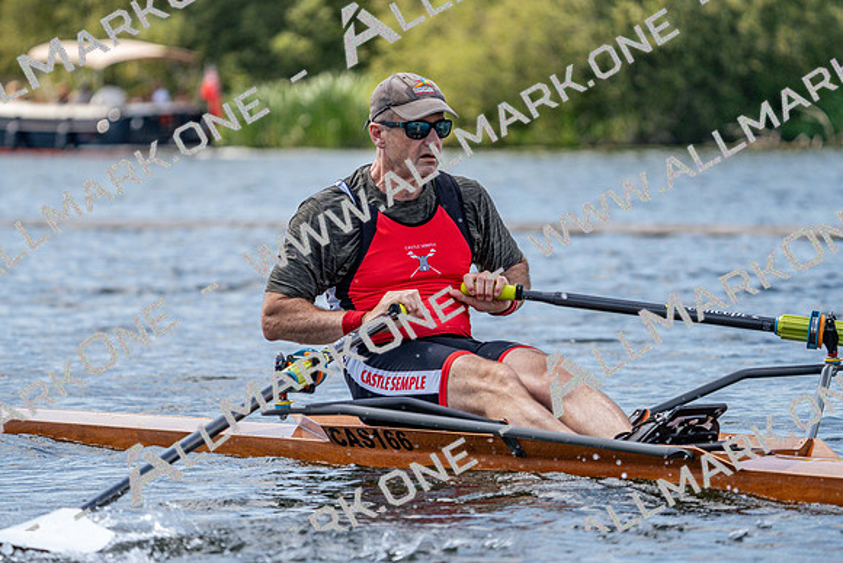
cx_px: 422
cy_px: 282
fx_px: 5808
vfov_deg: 5.5
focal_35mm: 248
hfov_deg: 8.3
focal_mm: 248
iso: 400
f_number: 5.6
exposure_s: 1/2000
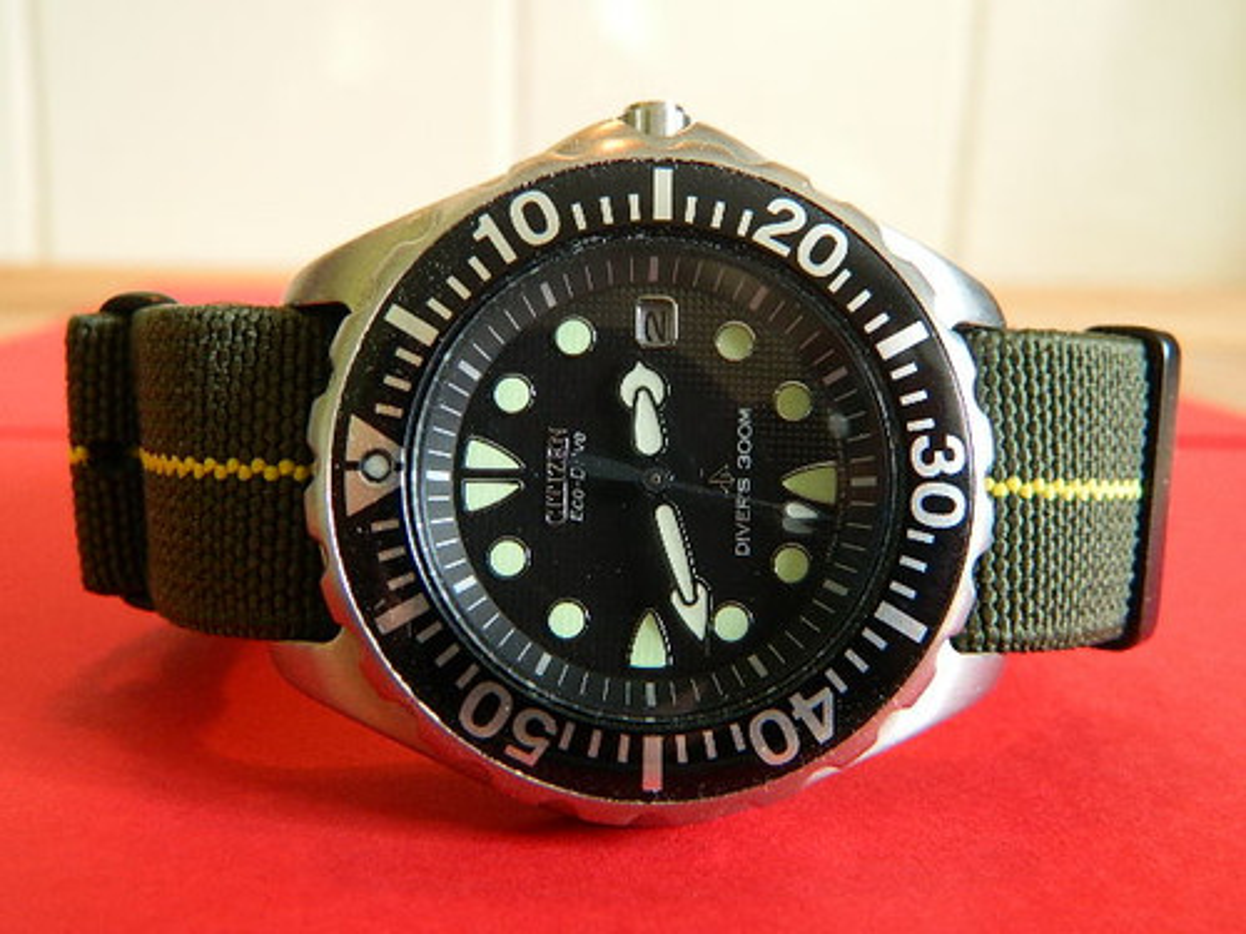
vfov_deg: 40.7
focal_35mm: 35
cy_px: 467
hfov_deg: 52.6
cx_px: 623
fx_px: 1260
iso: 200
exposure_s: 1/6
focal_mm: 6.2
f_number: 3.3
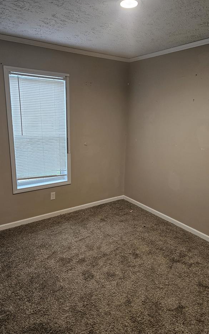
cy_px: 166
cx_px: 100
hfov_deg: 49.3
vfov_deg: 72.5
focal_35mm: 25
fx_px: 228
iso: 400
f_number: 1.8
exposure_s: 1/120
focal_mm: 5.4
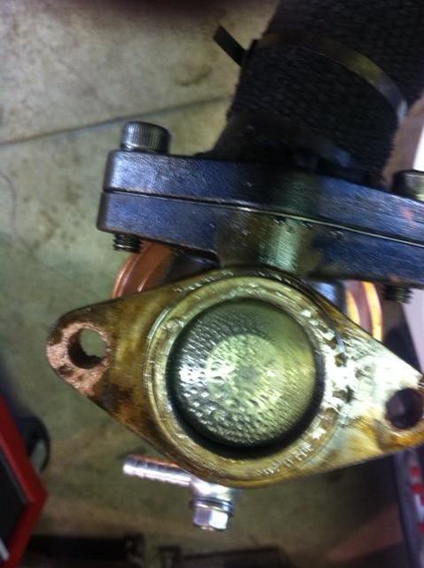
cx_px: 212
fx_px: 573
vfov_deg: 52.7
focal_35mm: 35
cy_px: 284
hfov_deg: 40.6
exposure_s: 1/15
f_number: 2.8
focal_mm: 3.9
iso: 160
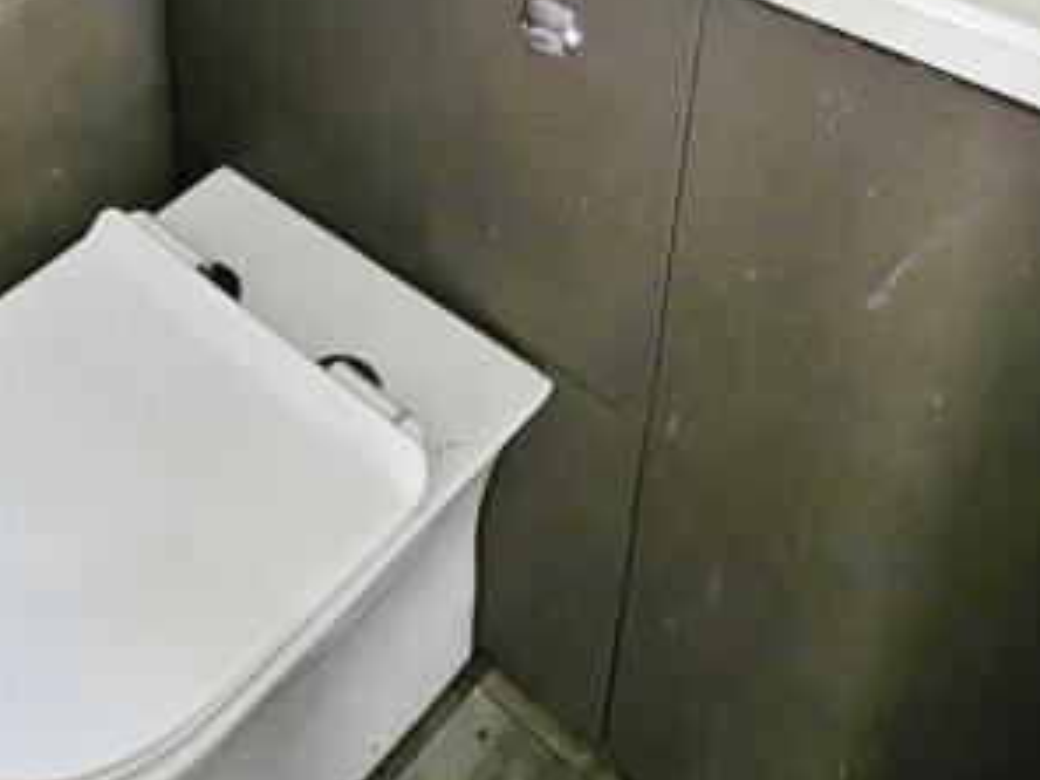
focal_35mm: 45
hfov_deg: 39.5
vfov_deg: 27.6
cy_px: -197
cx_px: 137
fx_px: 1352
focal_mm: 1.7
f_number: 2.2
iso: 400
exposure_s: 1/33
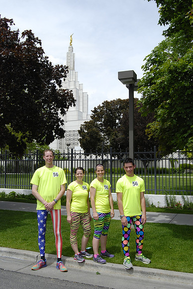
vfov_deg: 53.1
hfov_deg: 37.0
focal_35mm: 36
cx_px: 96
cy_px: 144
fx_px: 289
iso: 400
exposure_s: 1/640
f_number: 10
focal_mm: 24
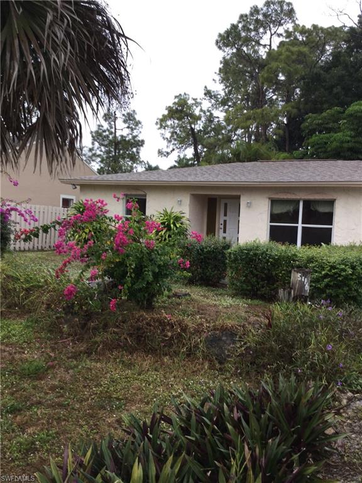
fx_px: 432
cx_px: 181
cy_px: 242
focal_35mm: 31
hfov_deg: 45.4
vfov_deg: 58.4
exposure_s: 1/120
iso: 32
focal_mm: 3.3
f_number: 2.4
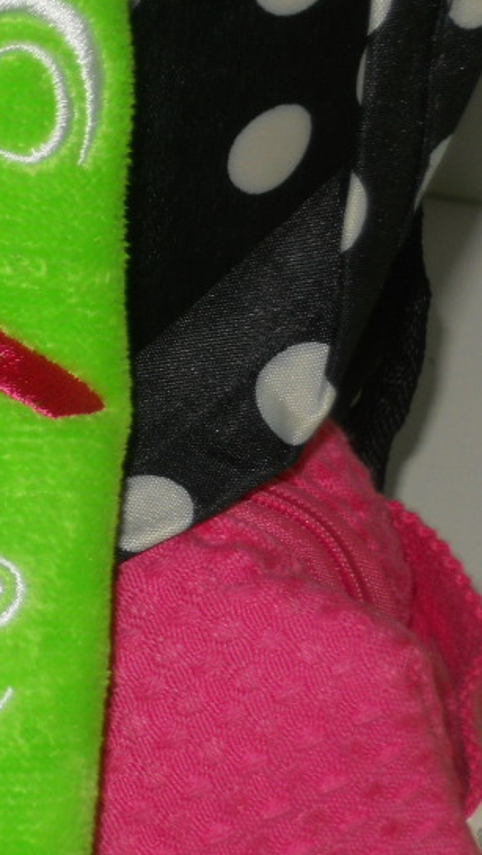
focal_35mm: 178
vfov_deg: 12.1
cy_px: 435
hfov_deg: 6.7
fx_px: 4040
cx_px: -316
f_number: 4.9
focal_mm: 15.5
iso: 80
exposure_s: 1/60
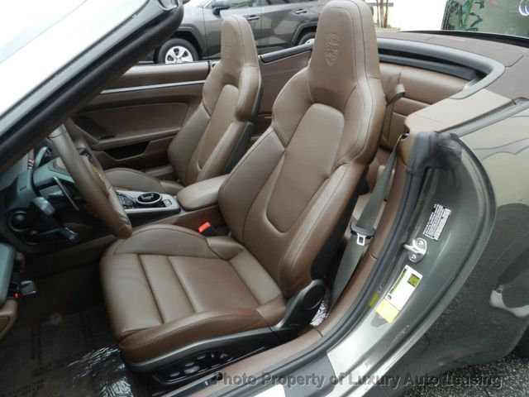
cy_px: 198
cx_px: 264
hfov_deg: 73.9
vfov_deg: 58.9
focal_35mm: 23
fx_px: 351
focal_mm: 4
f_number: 8
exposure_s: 1/25
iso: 200
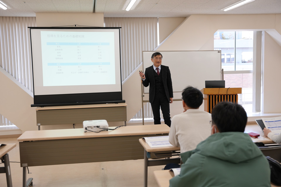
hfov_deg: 48.8
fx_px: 310
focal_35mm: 40
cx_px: 140
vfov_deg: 33.7
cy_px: 94
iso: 320
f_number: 4
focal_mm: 39.7
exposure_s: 1/160
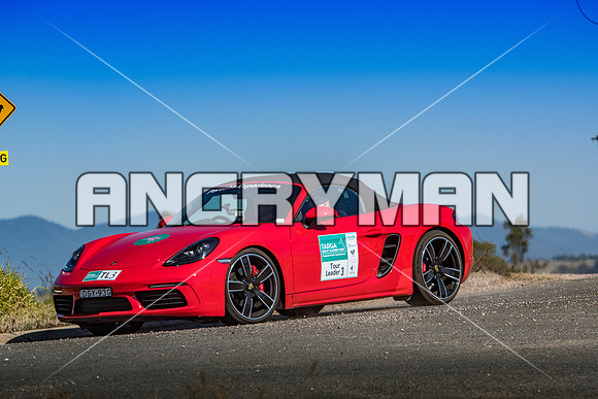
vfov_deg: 5.9
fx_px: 3863
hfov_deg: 8.9
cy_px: 200
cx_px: 299
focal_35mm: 232
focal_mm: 155
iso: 100
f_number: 4.5
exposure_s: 1/2500
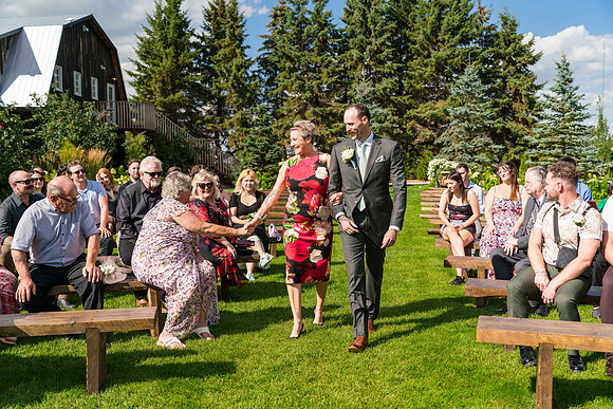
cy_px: 204
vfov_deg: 33.4
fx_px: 681
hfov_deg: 48.4
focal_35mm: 40
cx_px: 306
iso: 400
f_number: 4
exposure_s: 1/3200
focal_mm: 40
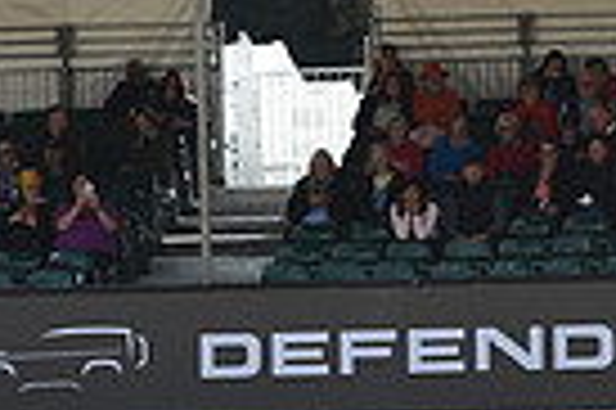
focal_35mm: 423
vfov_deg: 3.2
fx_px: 7229
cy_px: -113
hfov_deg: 4.8
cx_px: 1286
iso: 280
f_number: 5
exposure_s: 1/1250
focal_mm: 100
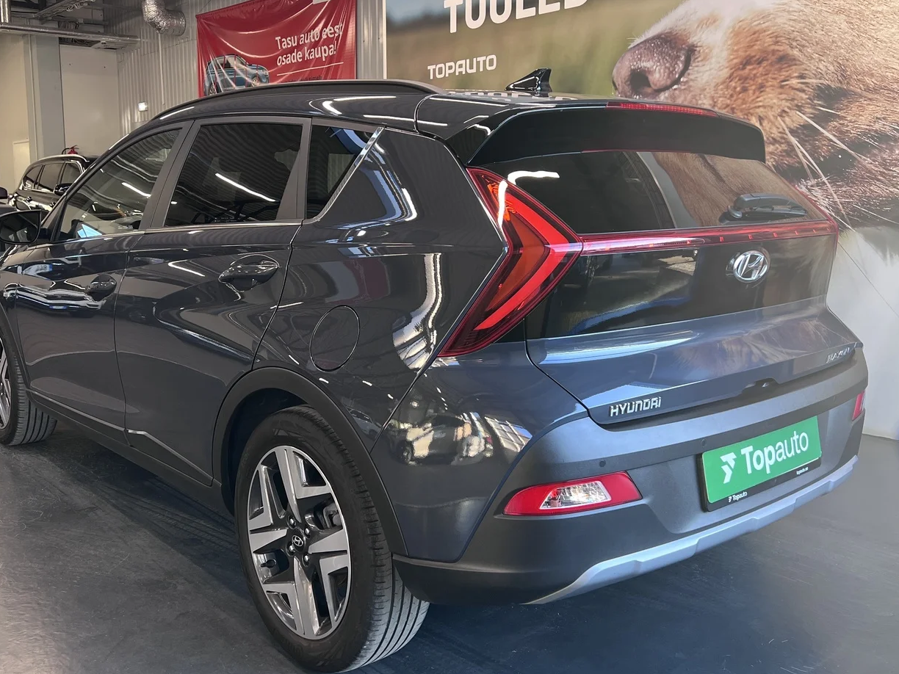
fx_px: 883
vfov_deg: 41.7
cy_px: 300
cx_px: 402
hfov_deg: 53.9
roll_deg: +2.1
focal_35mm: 34
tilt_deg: -4.6
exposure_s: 1/121
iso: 100
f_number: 1.5
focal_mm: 5.7
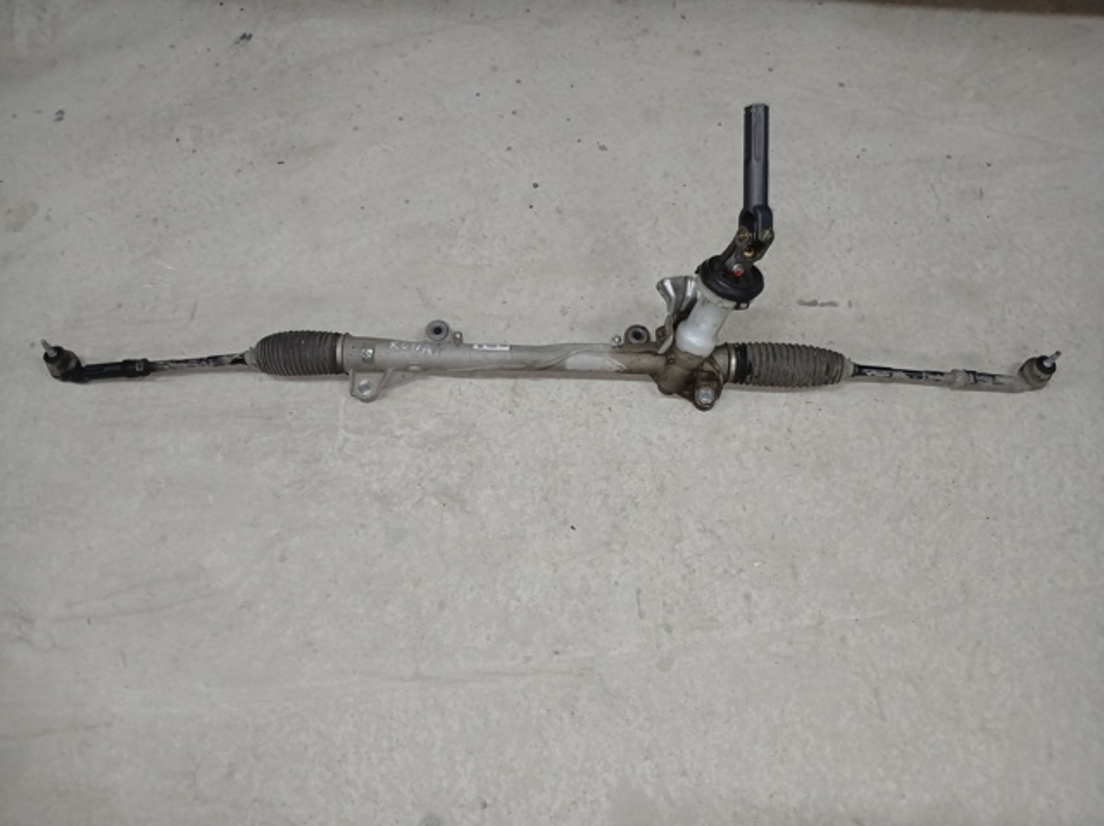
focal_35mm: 26
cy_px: 413
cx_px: 552
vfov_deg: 53.0
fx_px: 829
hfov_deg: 67.3
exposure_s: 1/50
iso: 250
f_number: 1.8
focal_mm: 3.98
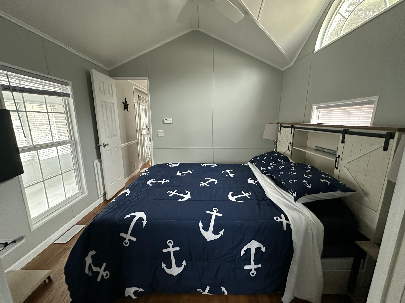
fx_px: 164
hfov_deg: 102.1
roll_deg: +0.0
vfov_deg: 85.7
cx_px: 202
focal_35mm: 14
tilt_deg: -11.6
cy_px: 152
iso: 640
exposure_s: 1/60
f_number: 2.2
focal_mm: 2.22
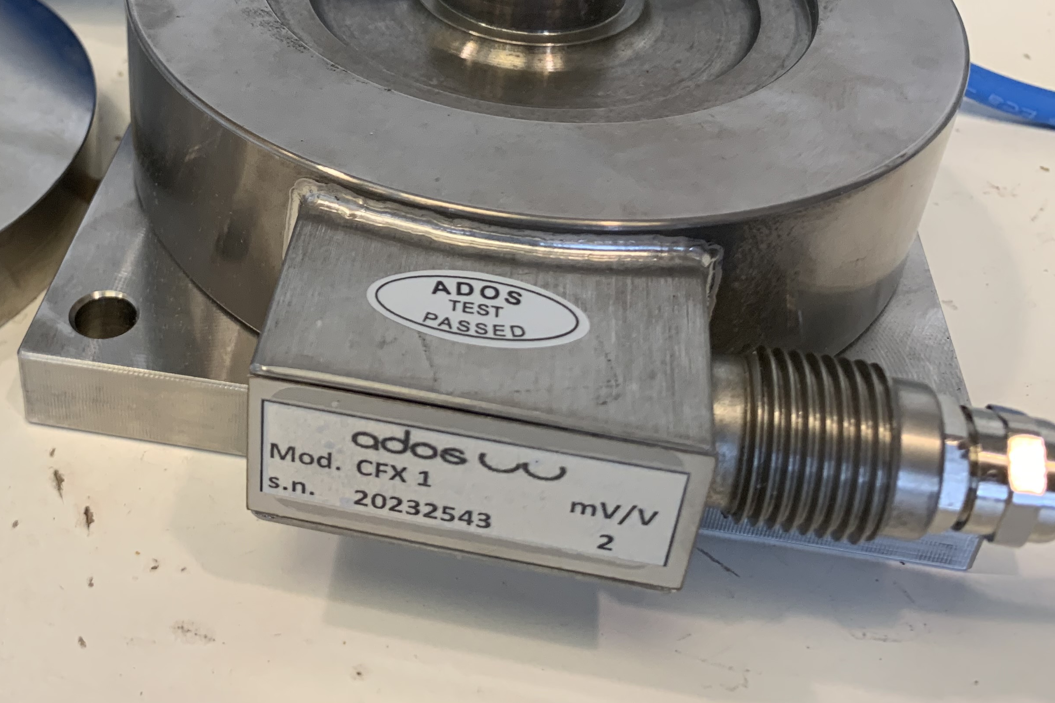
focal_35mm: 45
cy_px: 113
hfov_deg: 42.2
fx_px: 1319
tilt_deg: -36.4
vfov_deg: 29.0
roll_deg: -0.1
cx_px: 256
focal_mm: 4.25
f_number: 1.8
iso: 100
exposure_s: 1/100
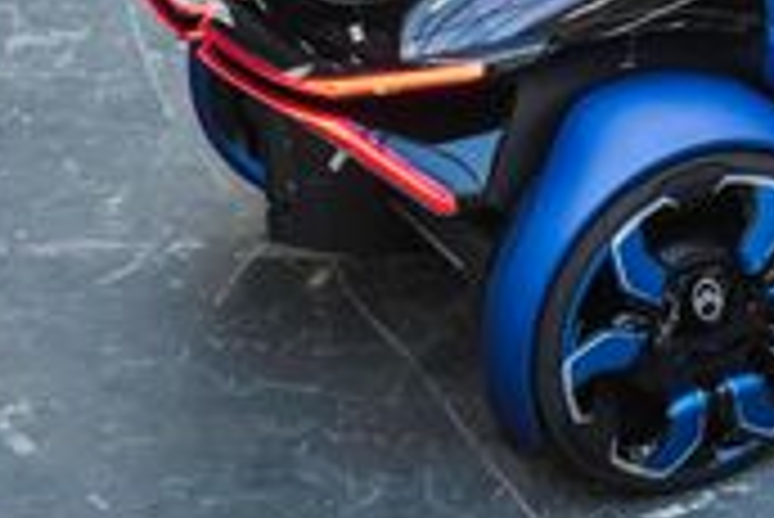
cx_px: 1094
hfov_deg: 11.5
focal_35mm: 173
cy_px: -171
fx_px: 3723
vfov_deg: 7.8
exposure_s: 1/250
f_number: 4
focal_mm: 58
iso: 1000
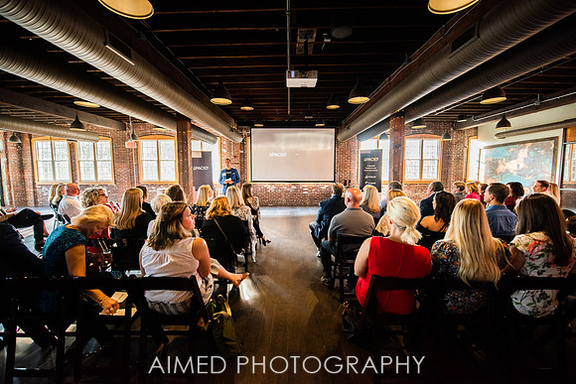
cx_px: 288
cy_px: 192
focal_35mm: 14
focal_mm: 14
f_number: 2.8
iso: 1250
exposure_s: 1/200
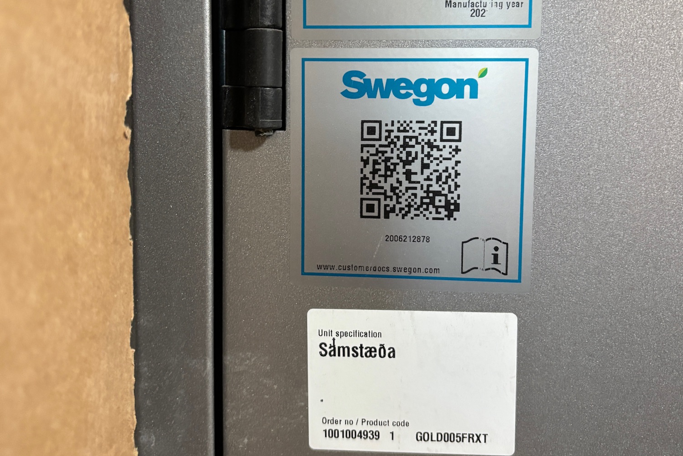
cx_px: 335
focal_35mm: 37
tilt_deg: -6.9
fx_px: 702
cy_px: 175
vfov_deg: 35.8
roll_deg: -1.3
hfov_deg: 51.9
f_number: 1.6
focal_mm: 5.96
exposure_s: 1/50
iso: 400
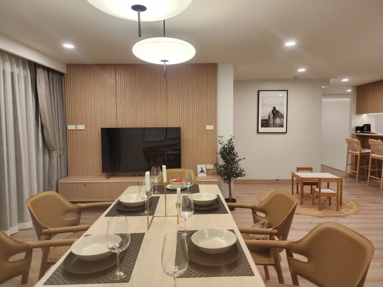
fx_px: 254
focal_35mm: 23
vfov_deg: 58.9
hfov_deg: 73.9
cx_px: 192
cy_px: 144
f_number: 1.8
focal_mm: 6.4
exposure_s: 1/100
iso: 250
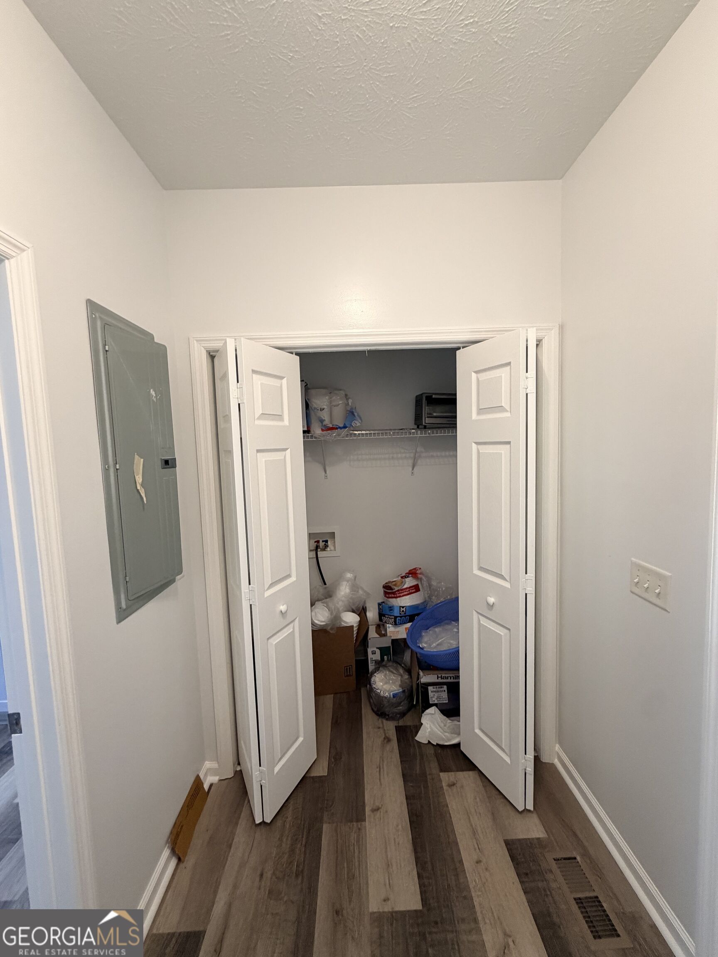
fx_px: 387
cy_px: 478
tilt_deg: -4.3
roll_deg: +1.5
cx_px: 359
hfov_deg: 85.7
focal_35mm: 14
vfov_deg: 102.1
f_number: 2.2
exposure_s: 1/60
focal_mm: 2.22
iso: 200
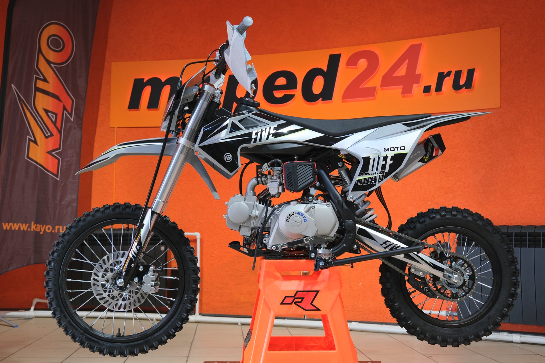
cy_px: 182
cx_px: 272
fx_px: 696
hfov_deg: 42.7
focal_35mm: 46
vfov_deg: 29.2
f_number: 4
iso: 1250
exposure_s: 1/100
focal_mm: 30.8
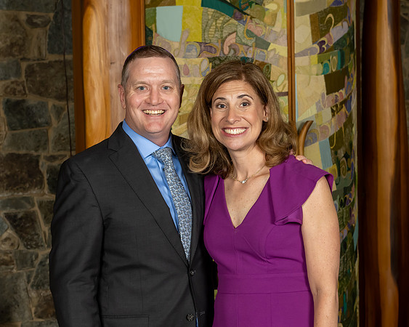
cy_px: 155
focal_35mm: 93
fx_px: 1127
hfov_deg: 20.6
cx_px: 212
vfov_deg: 16.5
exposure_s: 1/200
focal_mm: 52
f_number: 7.1
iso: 640
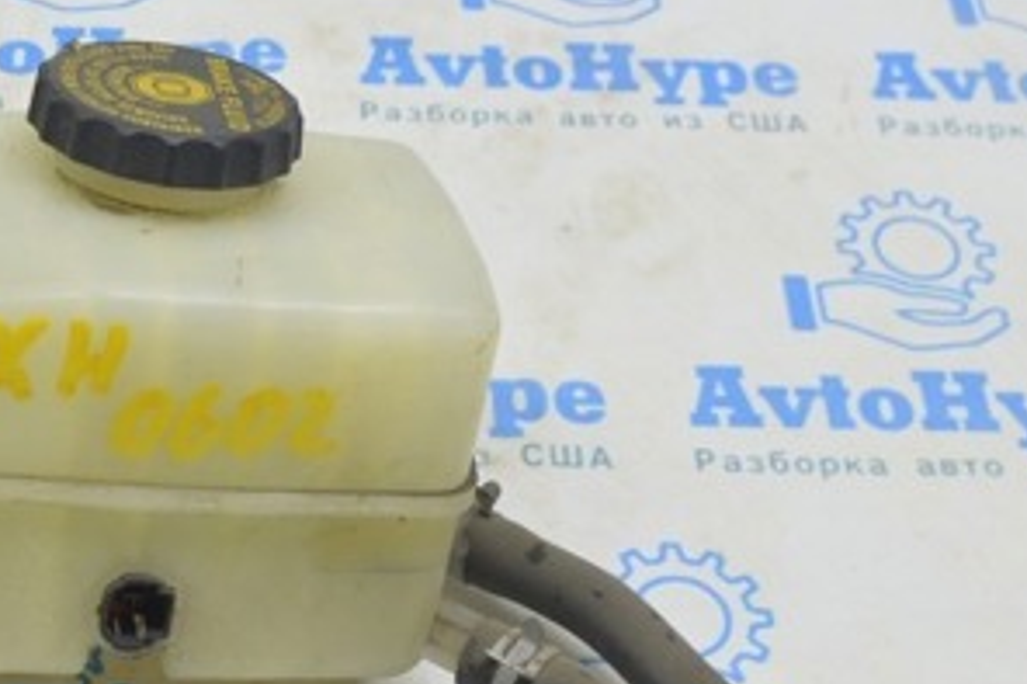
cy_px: 453
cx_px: 302
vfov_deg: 16.8
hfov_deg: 24.9
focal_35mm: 81
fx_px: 2312
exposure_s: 1/20
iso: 400
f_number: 5.6
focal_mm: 25
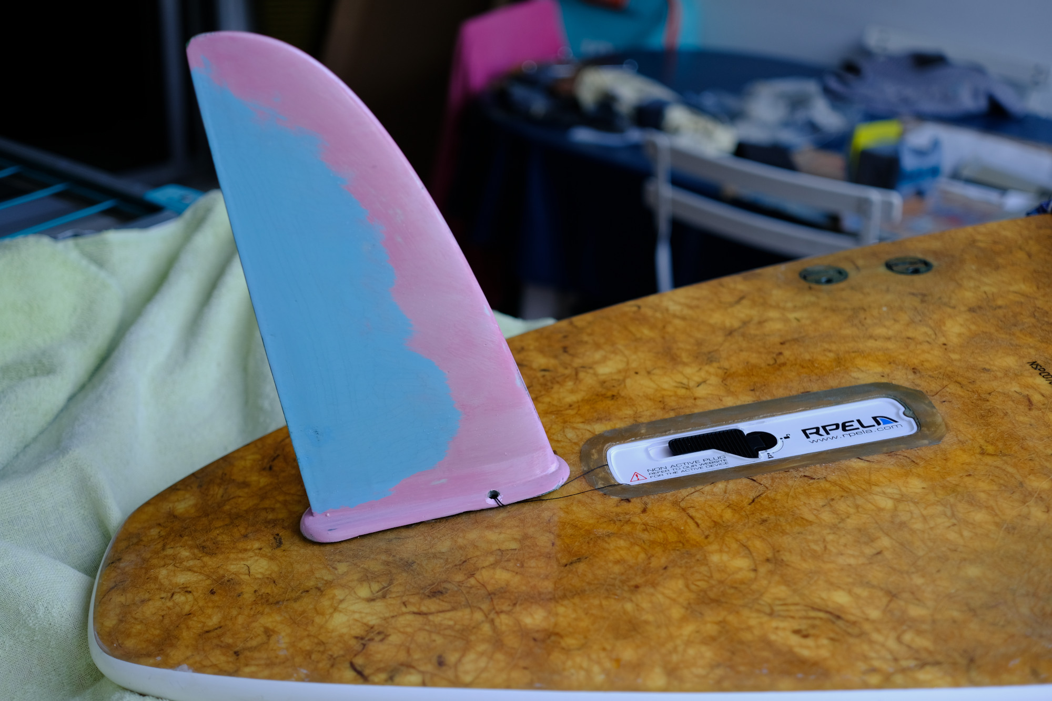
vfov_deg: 32.6
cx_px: 526
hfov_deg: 47.4
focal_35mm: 41
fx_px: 1198
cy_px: 350
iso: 160
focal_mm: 27
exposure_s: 1/125
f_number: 2.8
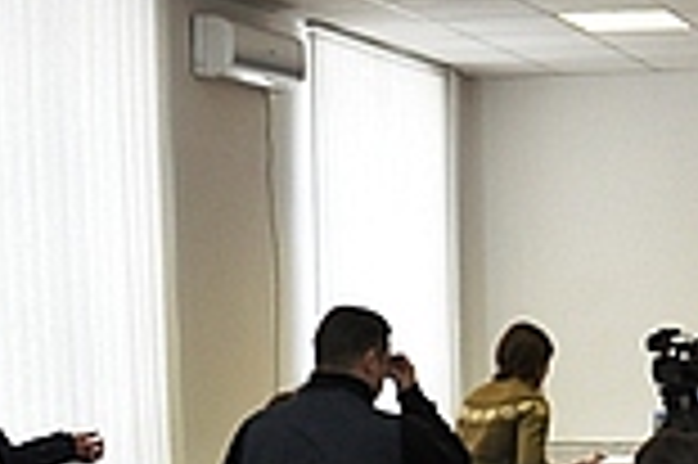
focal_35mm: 96
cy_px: 547
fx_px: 1859
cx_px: 748
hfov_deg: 20.4
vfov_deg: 13.8
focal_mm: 18
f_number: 3.5
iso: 800
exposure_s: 1/125
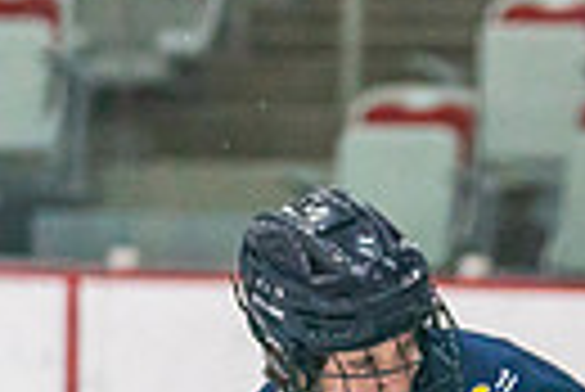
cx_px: 874
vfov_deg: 2.4
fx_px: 9240
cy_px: 813
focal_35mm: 568
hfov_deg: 3.6
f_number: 2.8
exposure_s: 1/1250
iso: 3200
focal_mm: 109
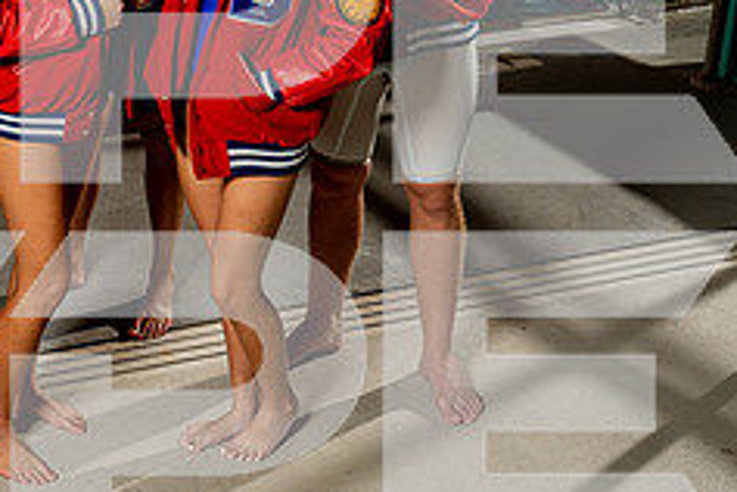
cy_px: 20
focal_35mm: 88
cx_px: -40
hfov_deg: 22.1
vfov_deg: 15.3
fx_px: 1801
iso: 640
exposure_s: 1/250
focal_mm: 36
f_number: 5.6
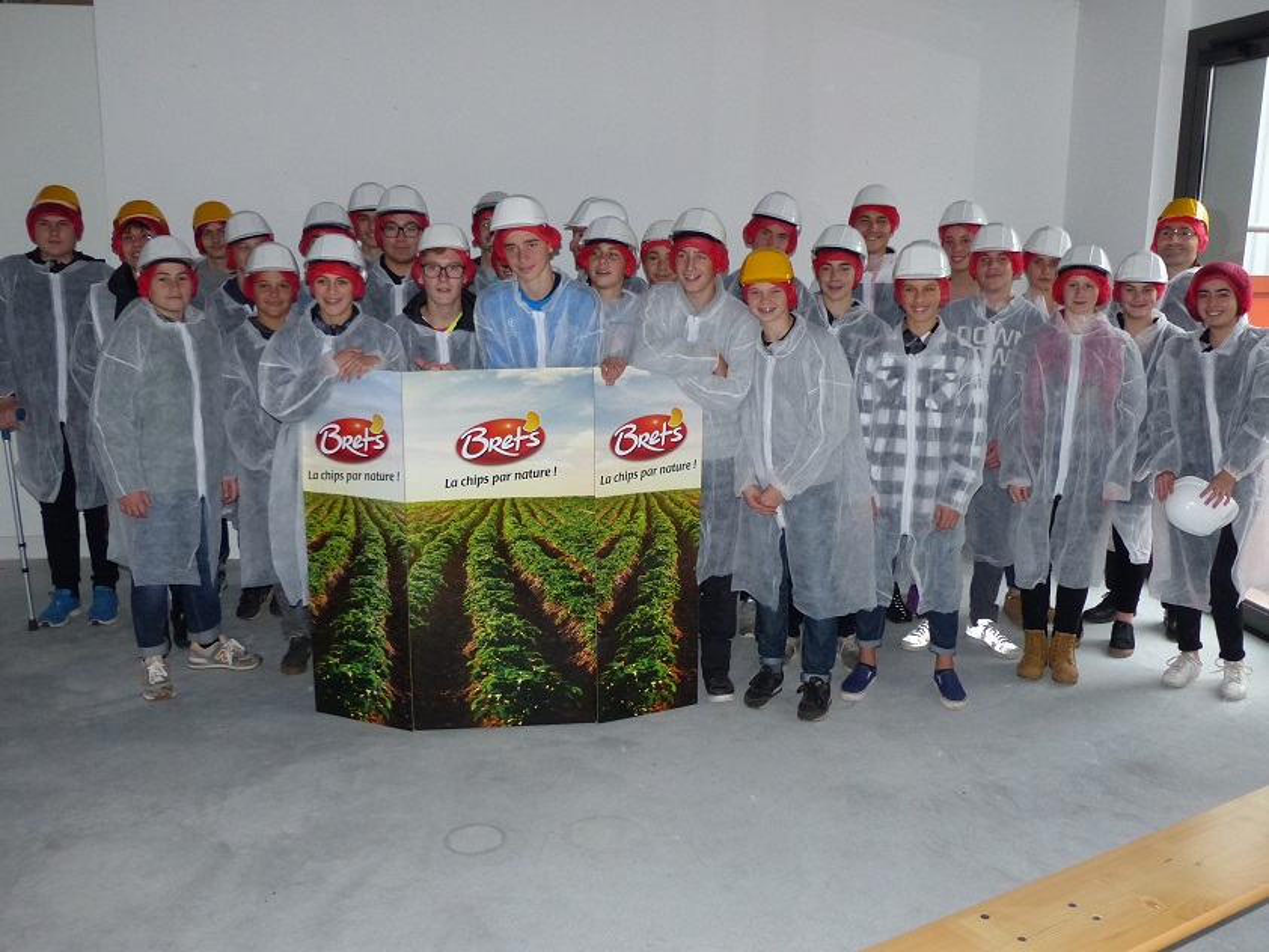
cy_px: 476
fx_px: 1173
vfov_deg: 44.2
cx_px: 634
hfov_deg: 56.8
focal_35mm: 32
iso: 400
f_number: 2.8
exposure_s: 1/60
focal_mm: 5.8
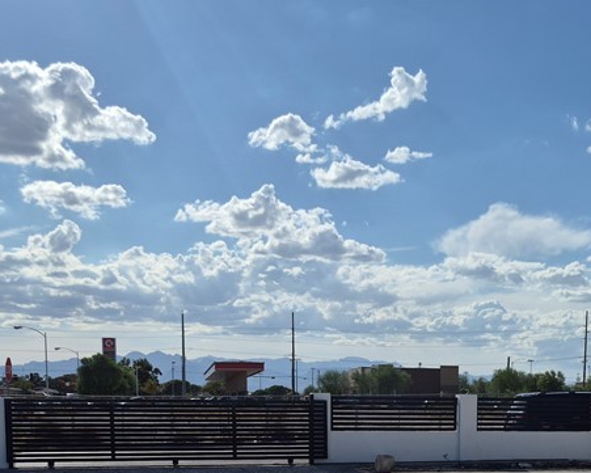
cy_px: 482
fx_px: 892
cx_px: 411
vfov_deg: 27.8
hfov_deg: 36.1
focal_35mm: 51
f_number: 1.8
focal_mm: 5.4
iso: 50
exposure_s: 1/7696
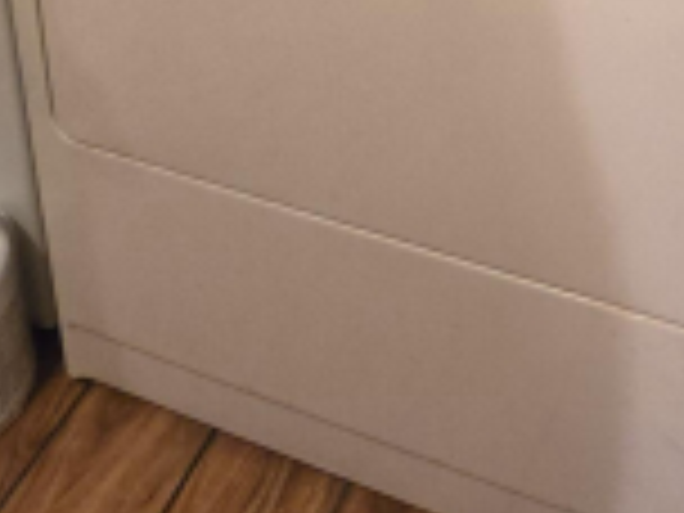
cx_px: 551
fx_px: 1126
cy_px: -495
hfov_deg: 32.8
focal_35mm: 57
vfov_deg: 18.1
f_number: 2.2
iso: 1250
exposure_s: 1/40
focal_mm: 2.2
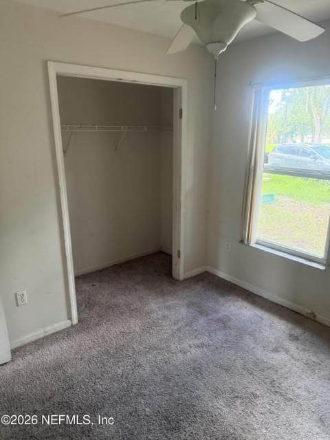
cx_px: 165
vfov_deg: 71.6
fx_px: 305
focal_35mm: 24
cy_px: 220
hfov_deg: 56.8
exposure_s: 1/60
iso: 640
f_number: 1.78
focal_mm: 6.76
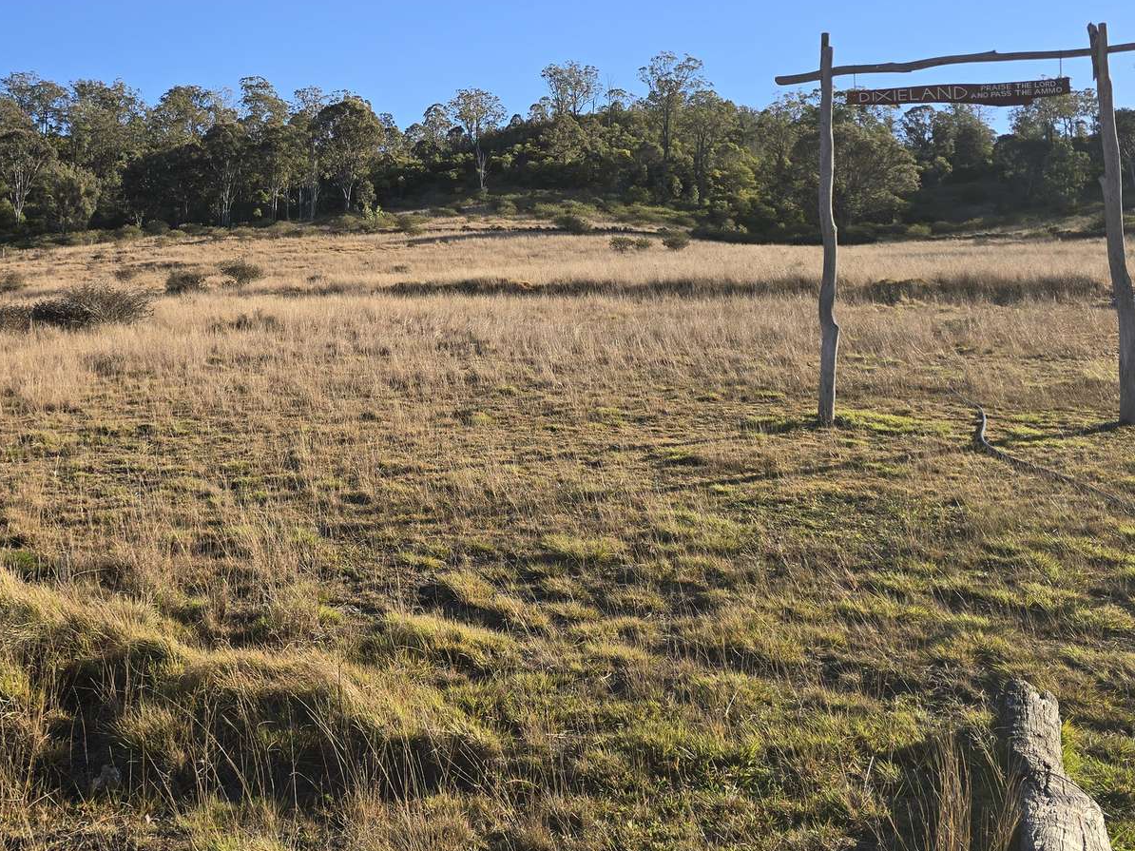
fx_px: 1213
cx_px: 329
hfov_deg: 48.8
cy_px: 187
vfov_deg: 37.5
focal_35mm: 37
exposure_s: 1/525
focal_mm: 6.3
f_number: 1.7
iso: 12
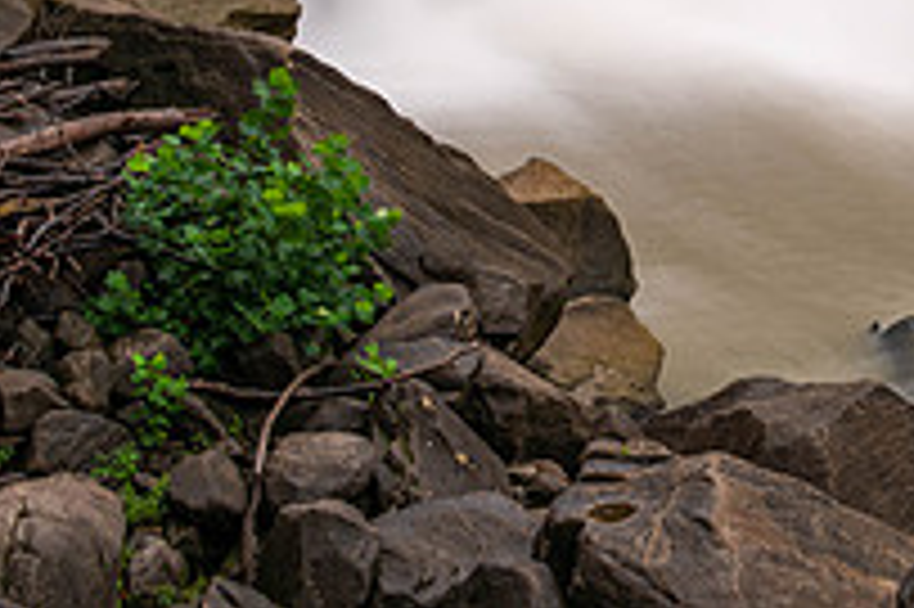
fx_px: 2080
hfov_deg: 23.7
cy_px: -259
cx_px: 928
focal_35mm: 82
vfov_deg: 15.5
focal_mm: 28
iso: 64
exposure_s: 13
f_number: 8
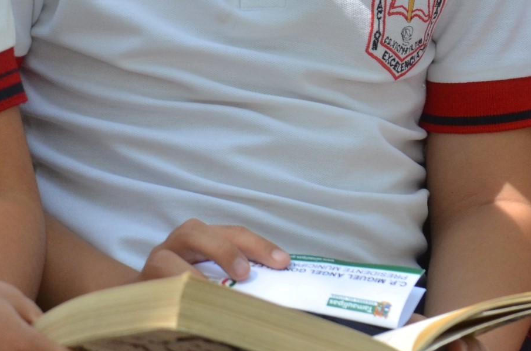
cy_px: -140
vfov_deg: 2.2
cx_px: 108
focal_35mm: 622
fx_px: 9149
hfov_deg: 3.3
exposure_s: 1/400
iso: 500
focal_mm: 125
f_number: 6.3
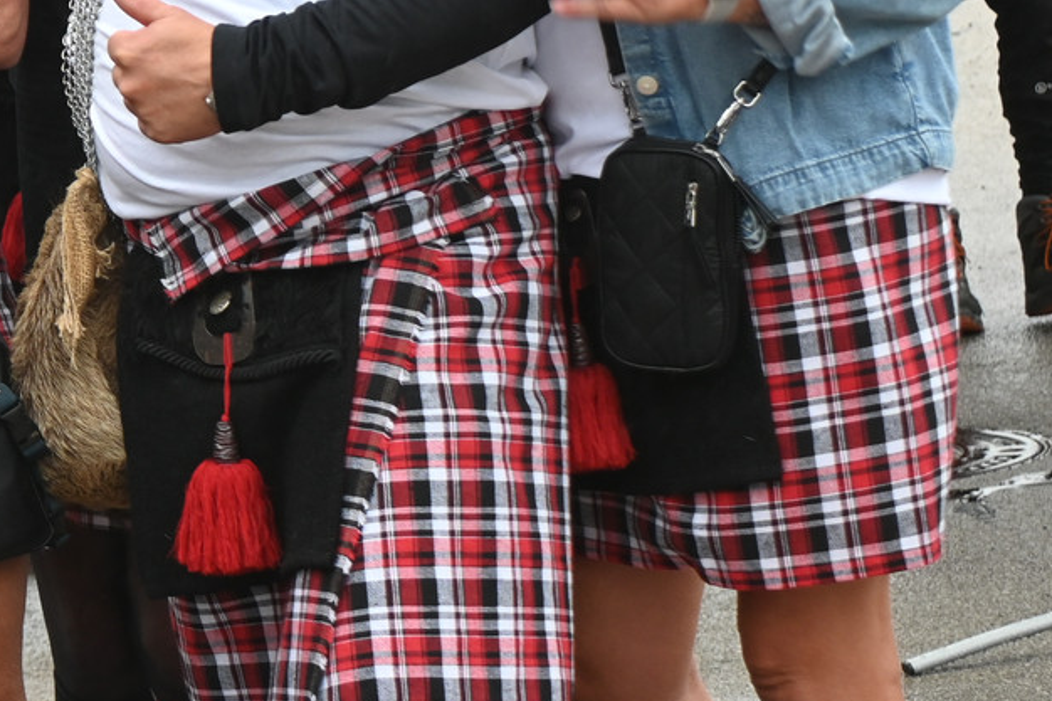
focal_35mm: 230
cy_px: -296
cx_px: -319
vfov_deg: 5.9
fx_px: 6719
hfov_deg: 8.8
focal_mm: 50
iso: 280
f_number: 4.5
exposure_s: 1/250
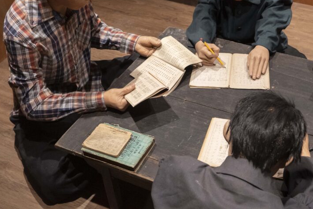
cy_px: 60
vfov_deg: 24.0
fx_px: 487
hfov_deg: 35.2
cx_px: 212
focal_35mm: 56
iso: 10000
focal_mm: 39
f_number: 5
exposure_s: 1/160
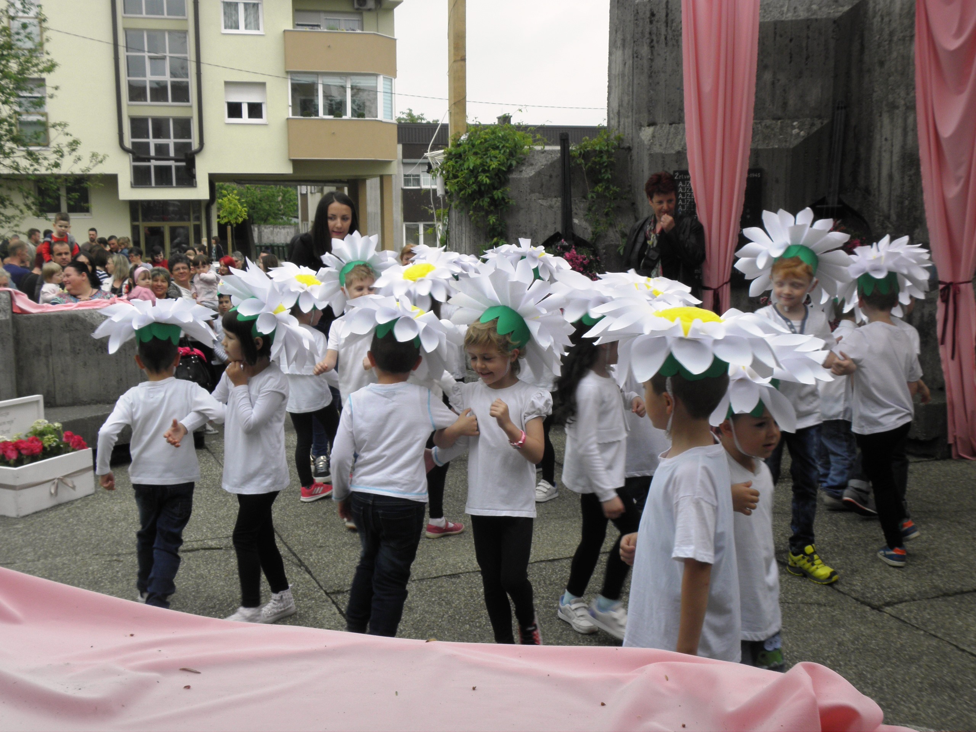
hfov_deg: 47.9
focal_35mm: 39
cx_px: 488
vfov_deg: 36.8
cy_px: 366
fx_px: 1100
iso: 64
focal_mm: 7.07
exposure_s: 1/100
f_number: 5.6
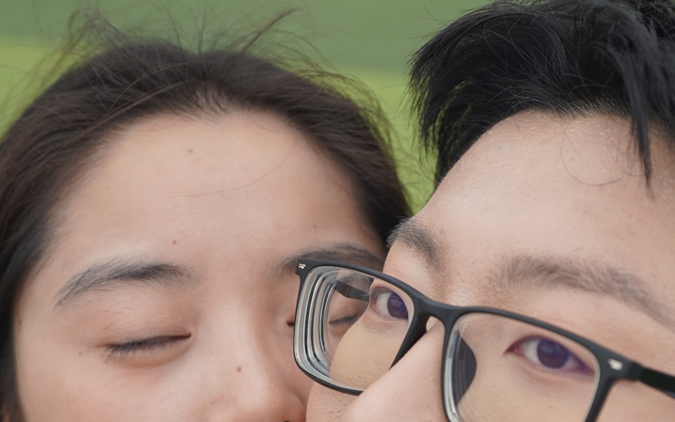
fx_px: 1343
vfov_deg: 17.6
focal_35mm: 73
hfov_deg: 28.0
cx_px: 475
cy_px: 363
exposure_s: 1/200
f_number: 4
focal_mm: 35
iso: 100
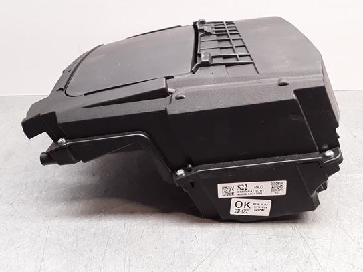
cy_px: 126
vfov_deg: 42.9
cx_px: 185
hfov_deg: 55.4
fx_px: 346
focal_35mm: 33
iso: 100
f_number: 1.9
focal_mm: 2.91
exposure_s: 1/50
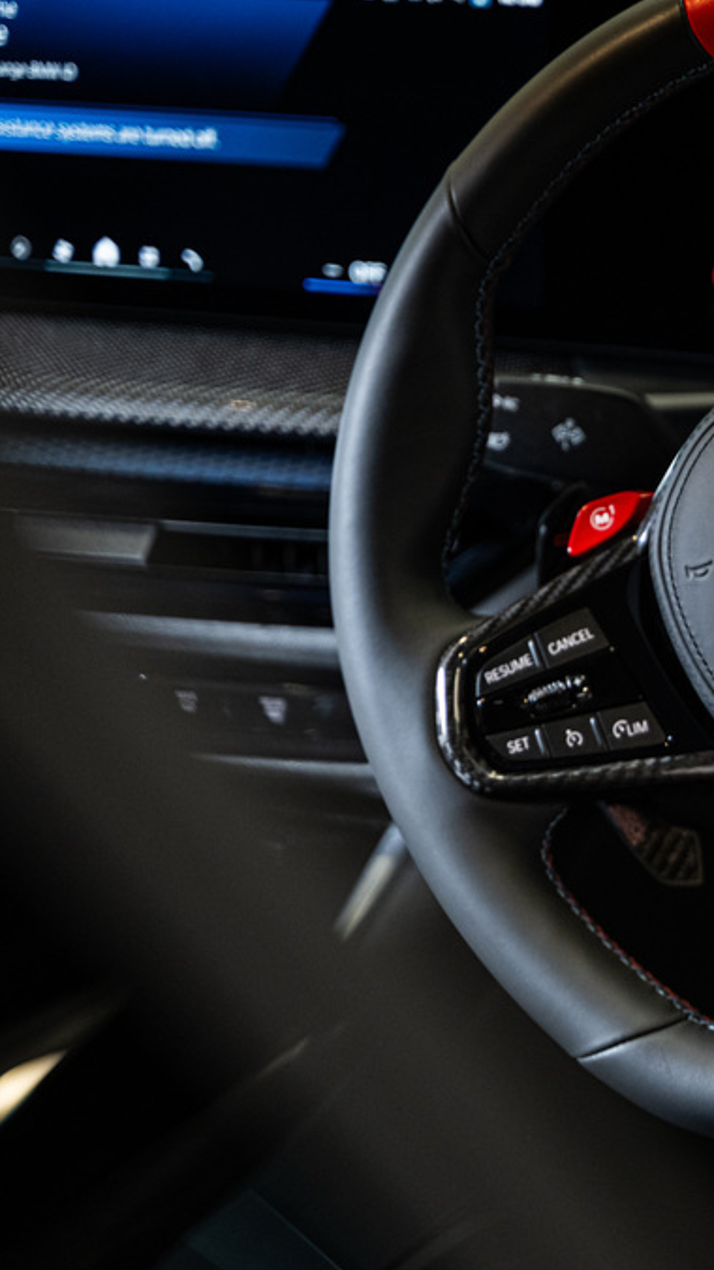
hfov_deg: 10.7
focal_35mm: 111
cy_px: 631
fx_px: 3738
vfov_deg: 19.3
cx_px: 875
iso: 1600
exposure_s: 1/160
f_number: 2.8
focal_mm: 70
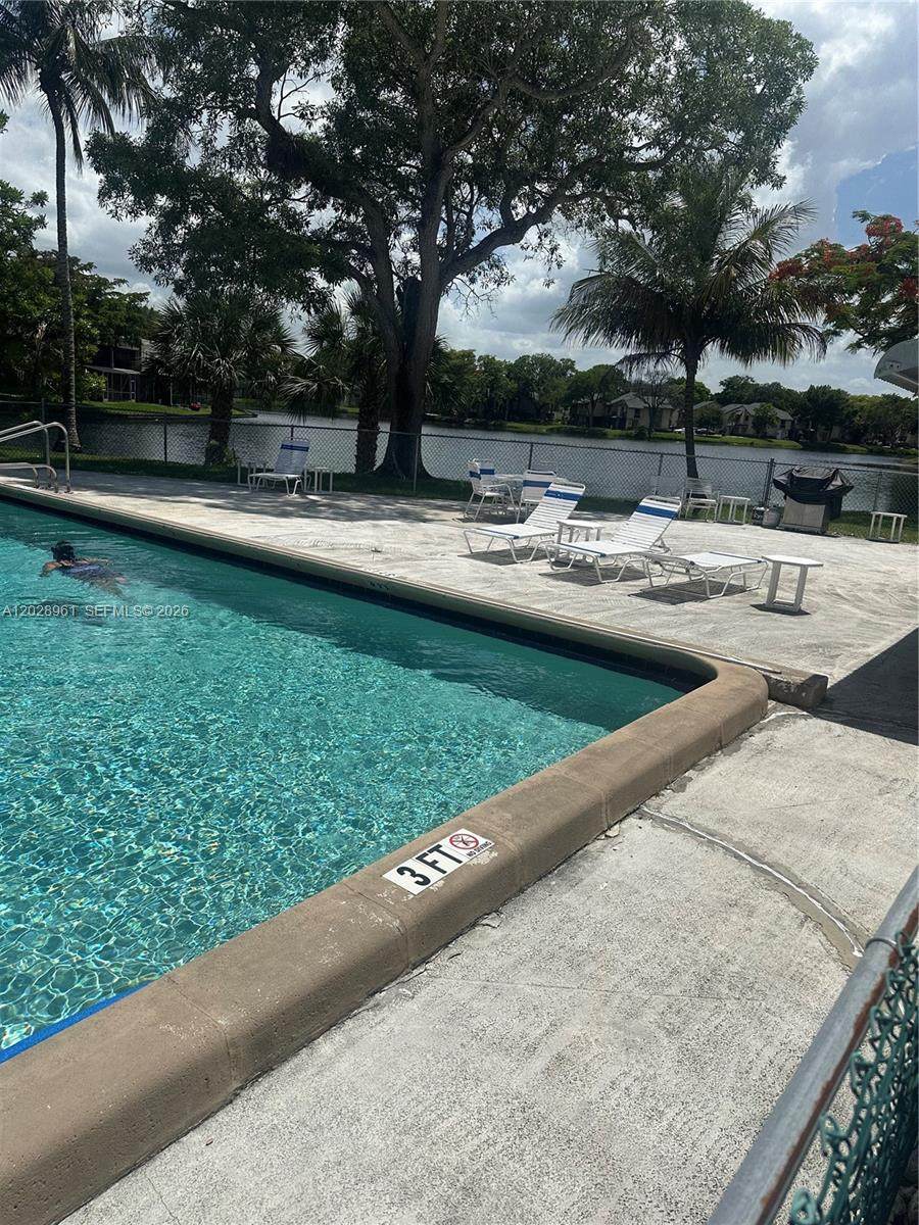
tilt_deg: -14.6
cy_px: 612
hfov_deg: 56.8
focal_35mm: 24
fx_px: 850
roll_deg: -7.7
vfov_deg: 71.6
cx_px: 460
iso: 80
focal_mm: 6.86
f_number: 1.78
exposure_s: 1/10753
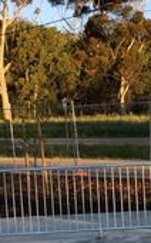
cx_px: 140
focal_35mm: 87
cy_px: 184
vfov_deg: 23.6
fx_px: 574
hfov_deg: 14.8
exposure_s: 1/542
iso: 32
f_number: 2.2
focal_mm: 4.15
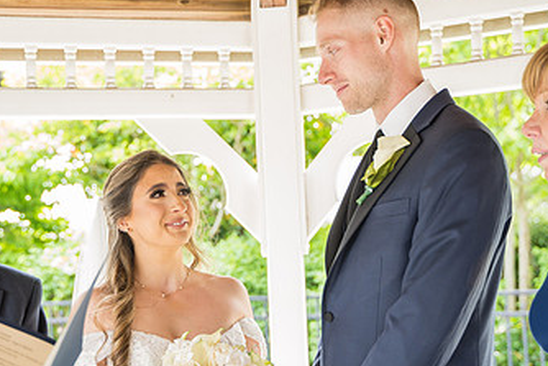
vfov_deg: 18.7
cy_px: 227
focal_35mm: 73
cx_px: 218
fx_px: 1112
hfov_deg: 27.6
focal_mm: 42
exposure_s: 1/60
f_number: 2.8
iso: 100
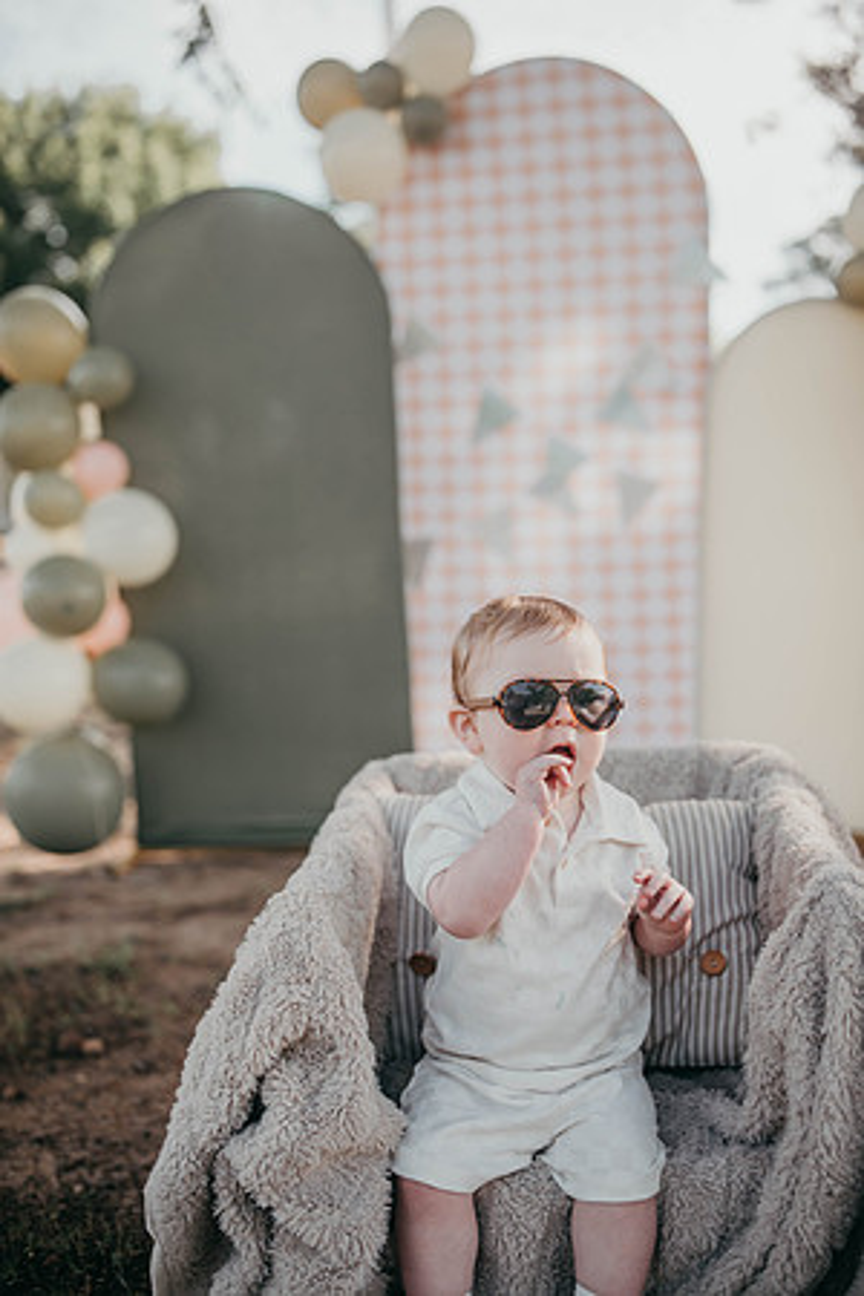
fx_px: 1260
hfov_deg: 37.9
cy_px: 648
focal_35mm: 35
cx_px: 432
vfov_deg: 54.4
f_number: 1.8
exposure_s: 1/1000
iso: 50
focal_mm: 35
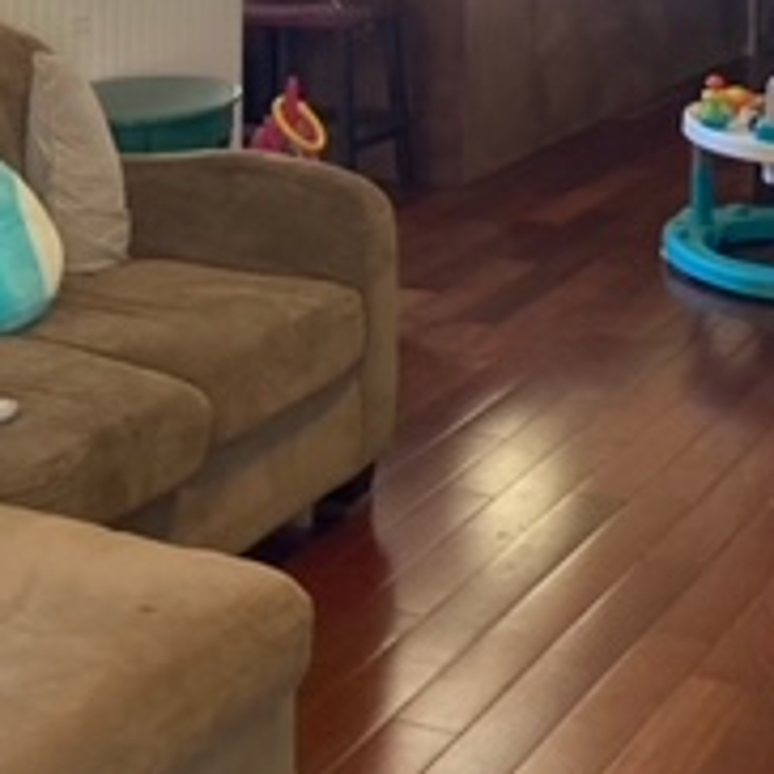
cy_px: -187
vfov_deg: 18.7
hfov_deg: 19.8
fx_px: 2201
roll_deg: -1.0
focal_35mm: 87
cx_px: 600
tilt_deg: -2.3
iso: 200
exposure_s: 1/53
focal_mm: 3.99
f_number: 1.8
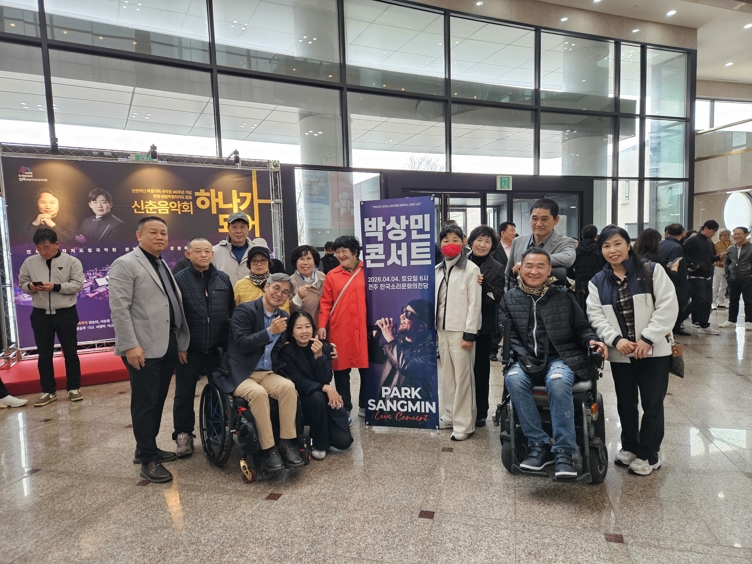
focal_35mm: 23
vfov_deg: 58.9
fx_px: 500
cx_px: 376
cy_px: 282
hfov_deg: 73.9
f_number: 1.8
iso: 400
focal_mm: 5.4
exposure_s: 1/120
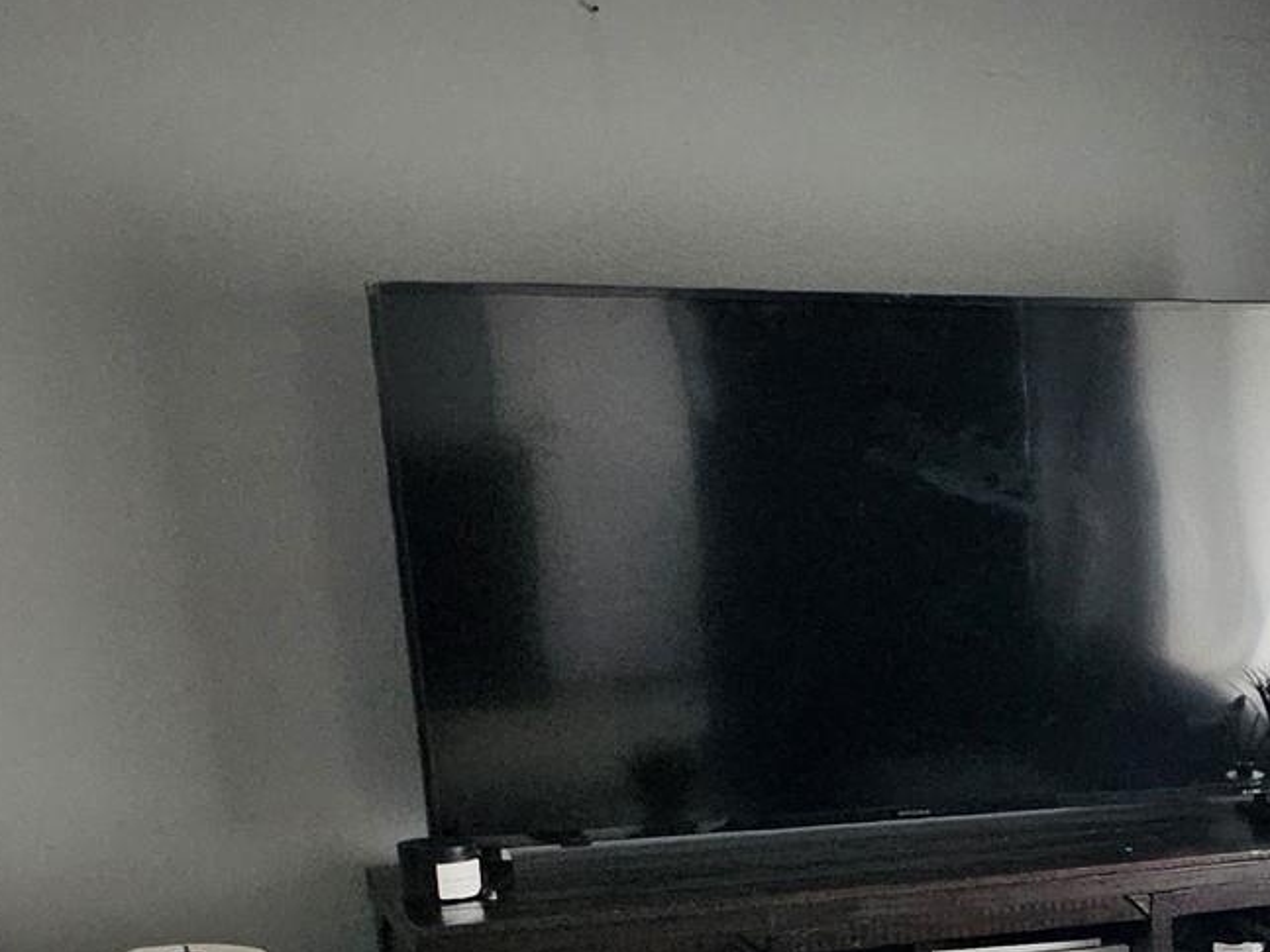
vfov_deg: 18.7
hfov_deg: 22.2
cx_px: 1776
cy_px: 1025
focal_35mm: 76
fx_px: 2788
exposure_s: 1/120
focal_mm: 5
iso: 1000
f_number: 1.8
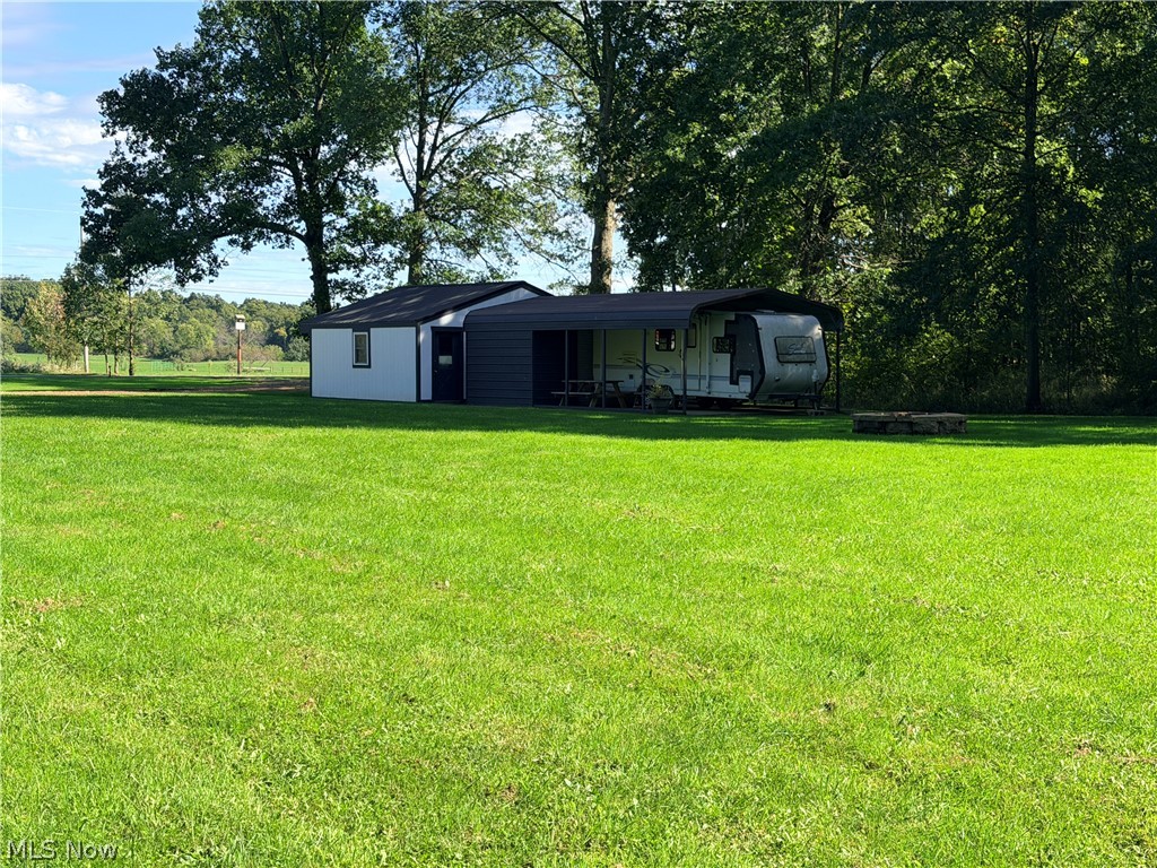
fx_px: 1604
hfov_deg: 39.7
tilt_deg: -3.4
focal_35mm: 48
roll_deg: +0.0
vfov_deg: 30.3
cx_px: 578
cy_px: 434
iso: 80
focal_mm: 6.76
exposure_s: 1/2088
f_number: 1.78
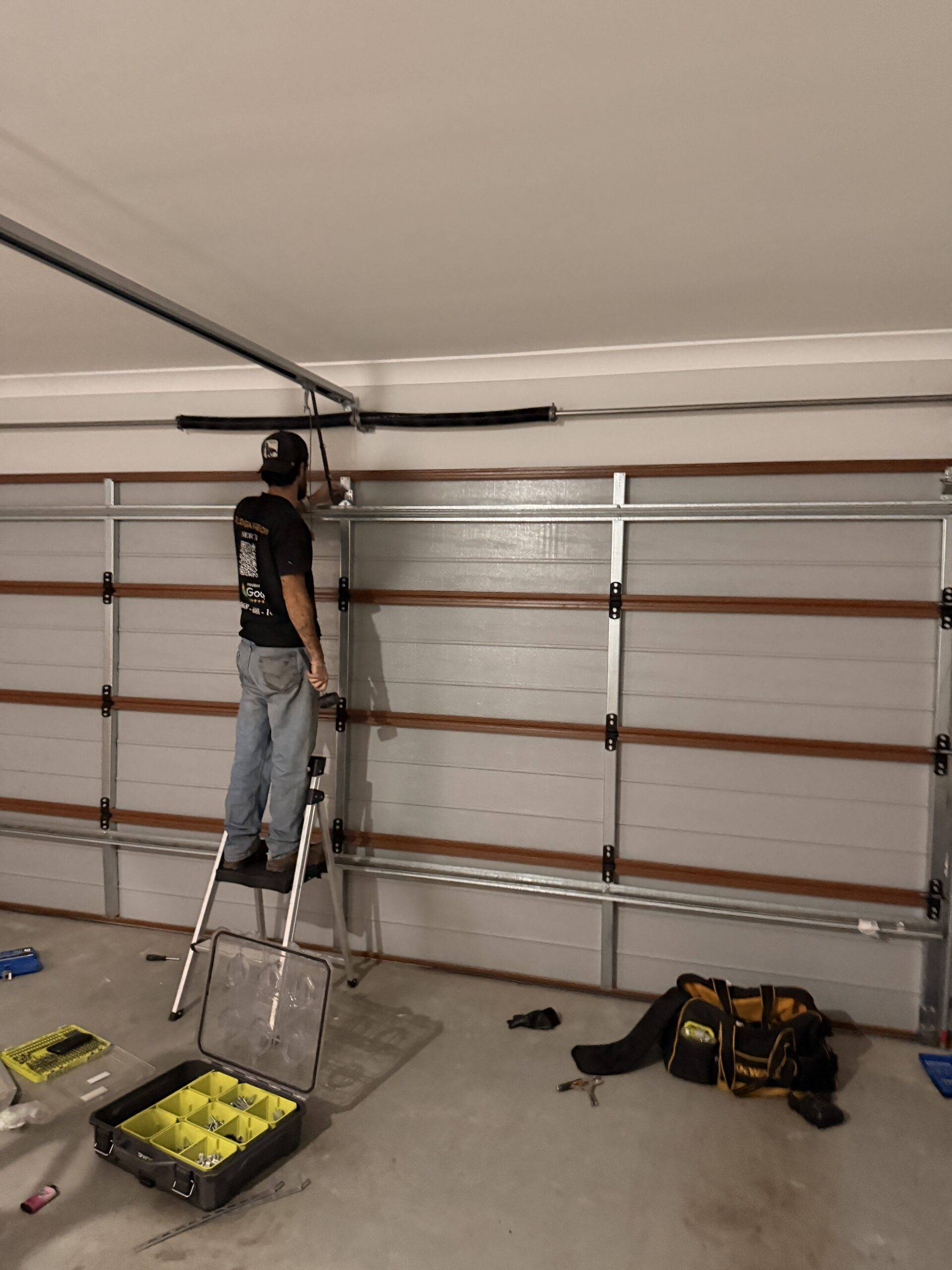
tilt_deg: -2.7
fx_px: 880
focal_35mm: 24
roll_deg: -1.0
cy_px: 635
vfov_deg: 71.6
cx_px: 476
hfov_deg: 56.8
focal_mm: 6.76
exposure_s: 1/25
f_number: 1.78
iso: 1250
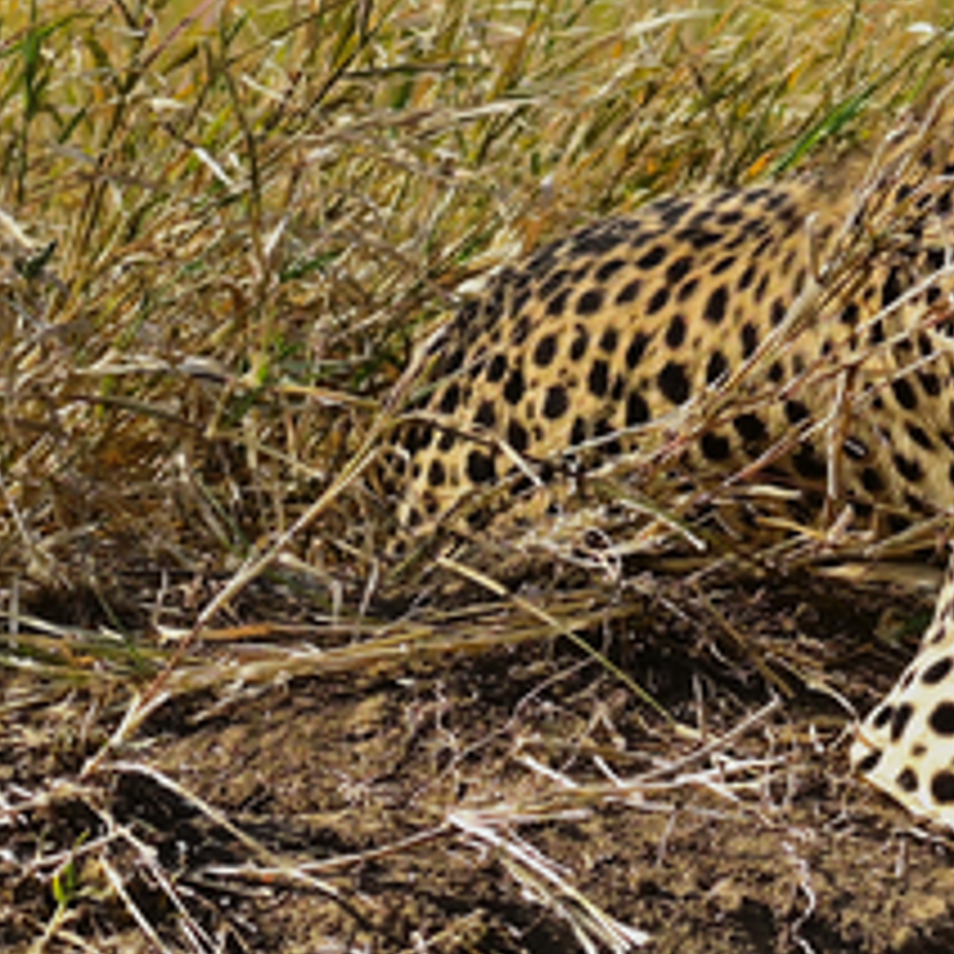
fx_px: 7483
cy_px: 486
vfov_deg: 7.3
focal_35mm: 240
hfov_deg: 7.2
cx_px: 1296
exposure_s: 1/250
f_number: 4.5
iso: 100
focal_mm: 100
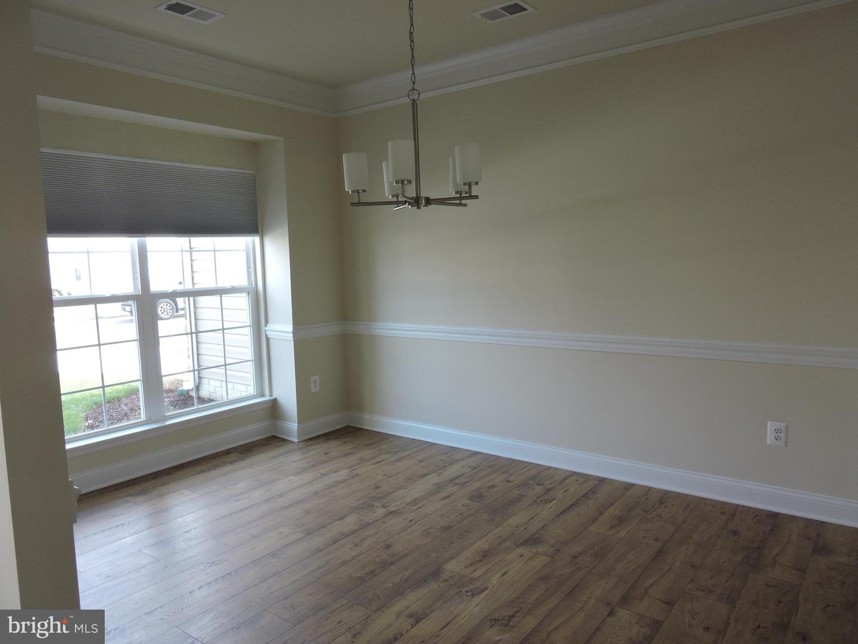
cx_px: 429
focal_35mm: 24
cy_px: 322
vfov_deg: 56.8
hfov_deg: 71.6
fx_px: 595
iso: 100
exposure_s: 1/30
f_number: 3.3
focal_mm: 4.3
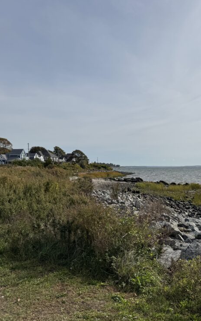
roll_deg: +0.2
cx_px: 153
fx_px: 307
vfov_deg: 55.3
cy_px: 164
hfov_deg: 35.4
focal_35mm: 35
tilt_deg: -0.2
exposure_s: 1/12346
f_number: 1.78
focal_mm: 6.76
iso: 80
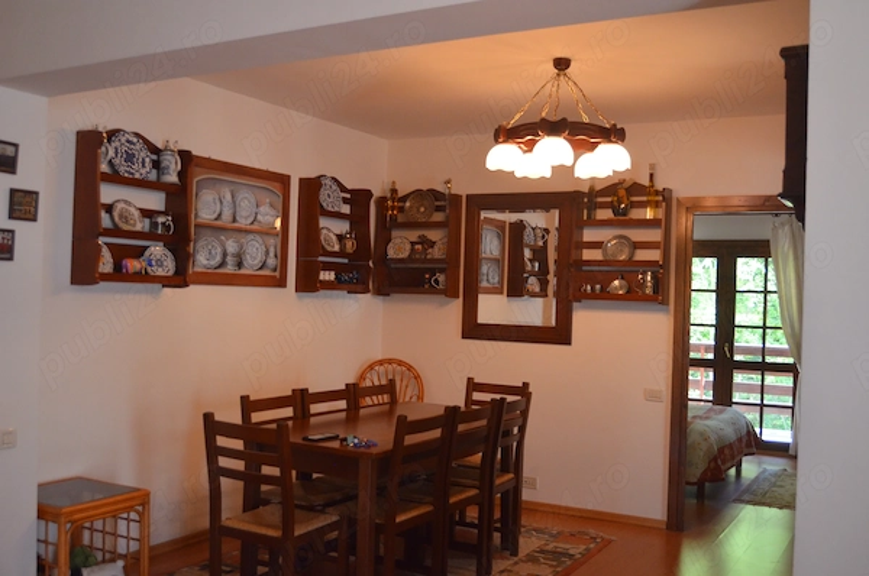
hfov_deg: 53.2
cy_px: 288
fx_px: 868
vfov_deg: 36.8
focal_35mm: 36
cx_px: 434
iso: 1600
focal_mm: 24
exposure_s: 1/200
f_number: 3.8
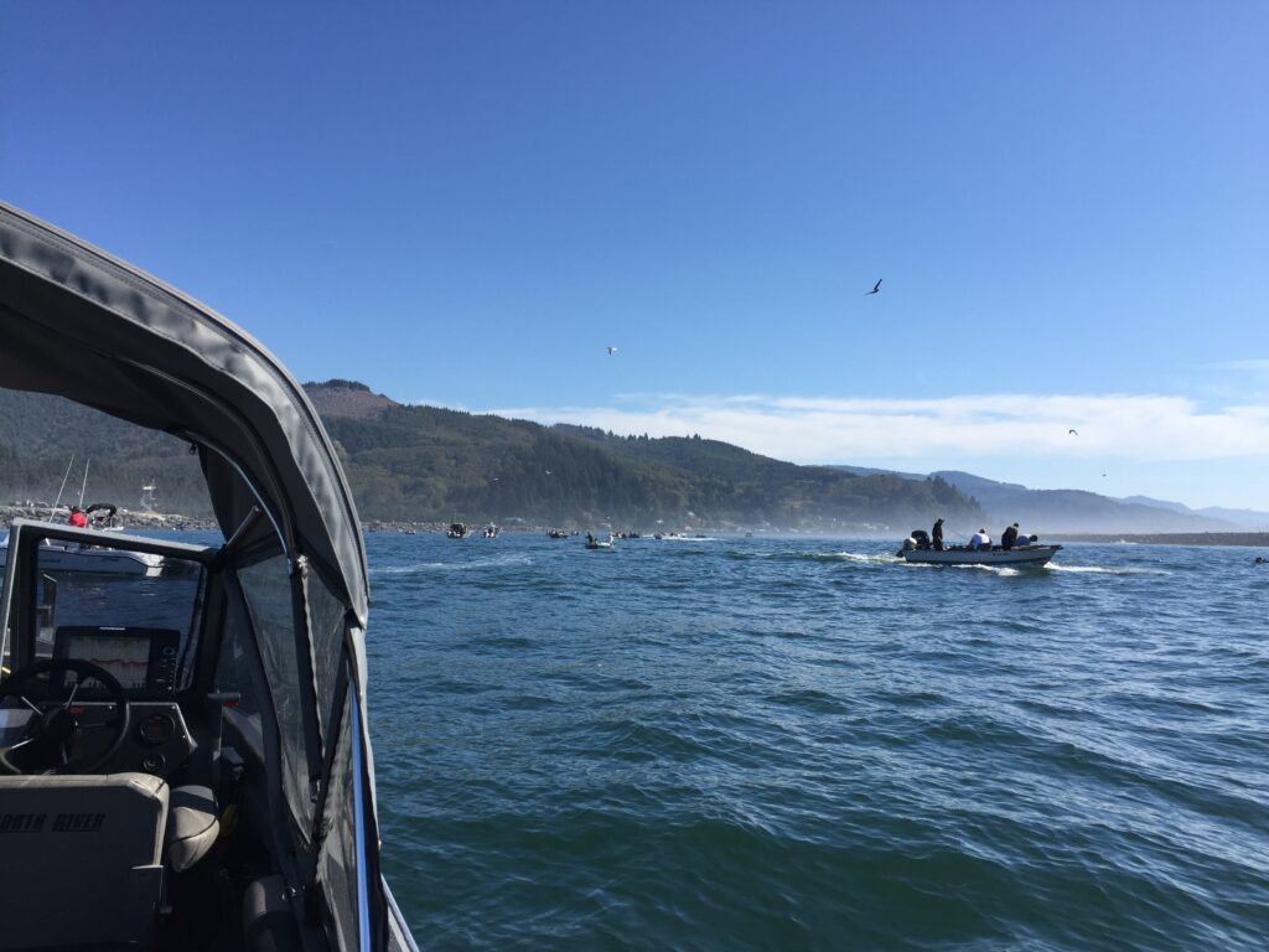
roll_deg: -1.9
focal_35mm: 29
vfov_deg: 48.2
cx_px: 634
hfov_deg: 61.7
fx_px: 1063
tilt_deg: +3.9
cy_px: 476
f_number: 2.2
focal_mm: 4.15
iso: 32
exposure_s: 1/2198
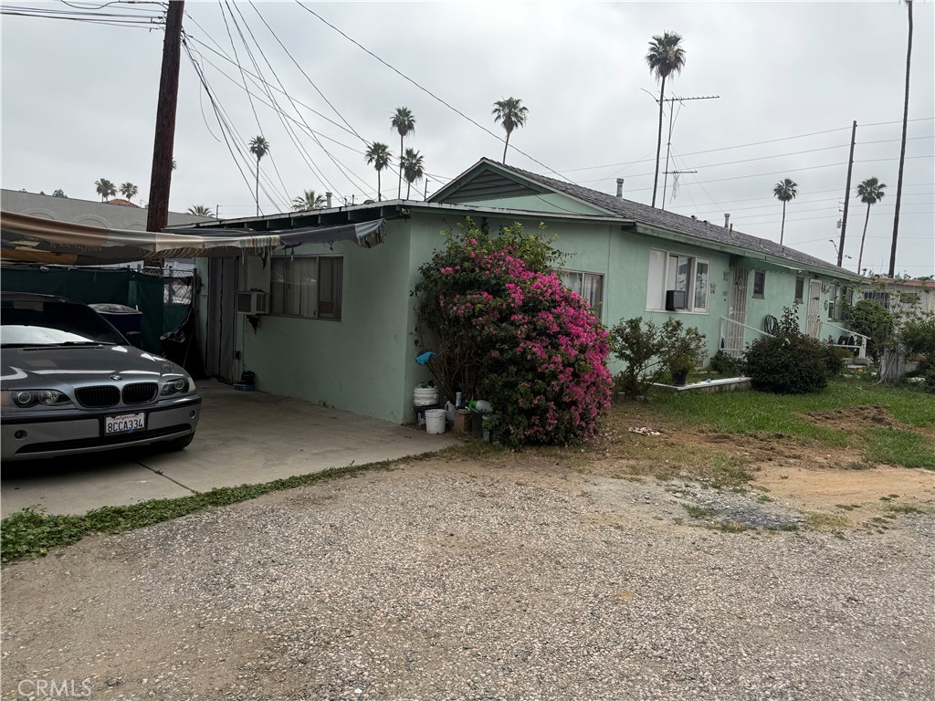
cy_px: 350
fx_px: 648
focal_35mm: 24
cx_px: 468
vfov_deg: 56.8
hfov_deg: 71.6
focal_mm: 6.76
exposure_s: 1/7353
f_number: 1.78
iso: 80
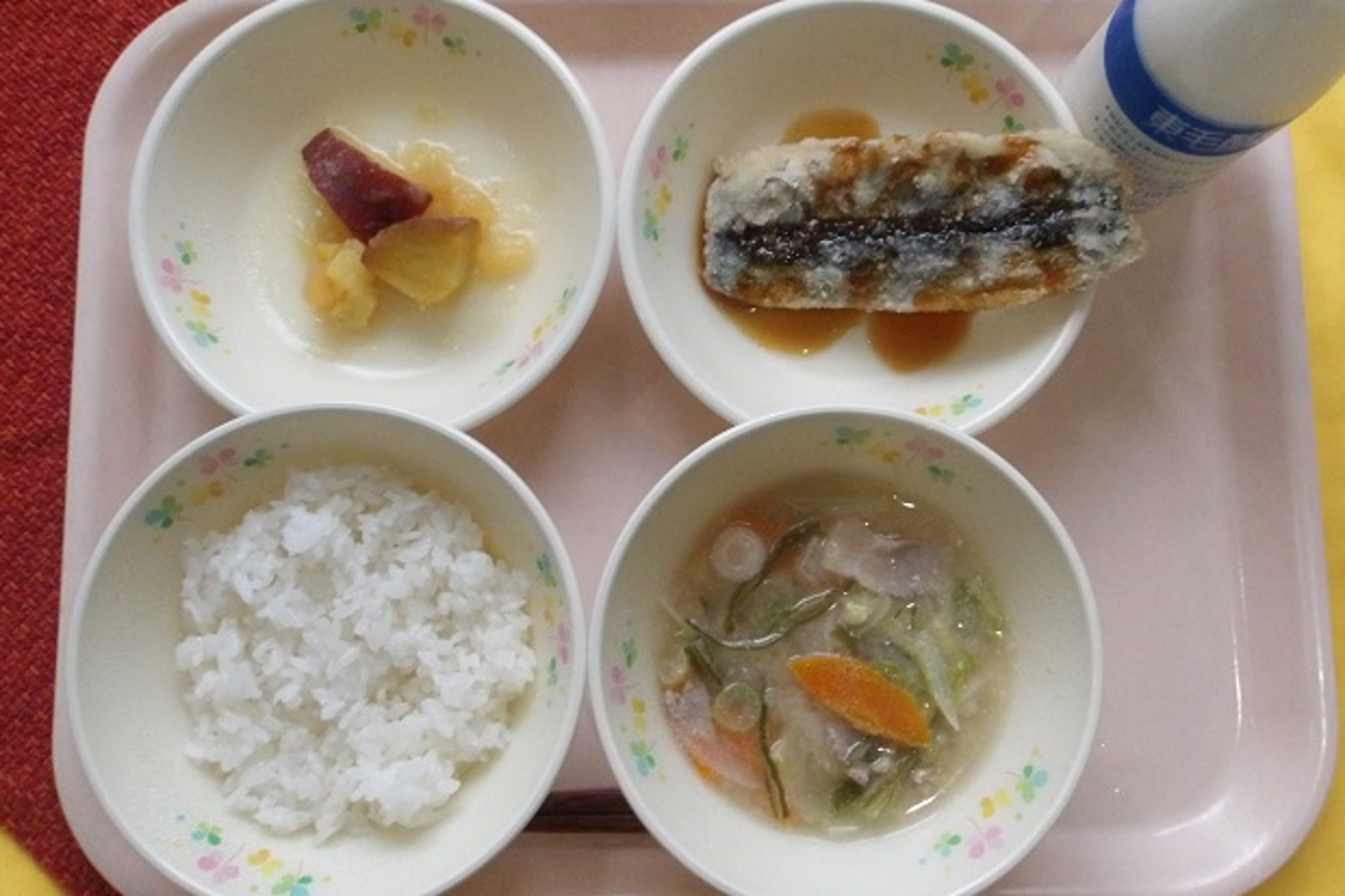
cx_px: 683
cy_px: 436
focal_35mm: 29
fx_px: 1083
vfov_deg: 44.9
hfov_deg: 63.7
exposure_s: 1/60
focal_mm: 4.9
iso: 853
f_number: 10.4
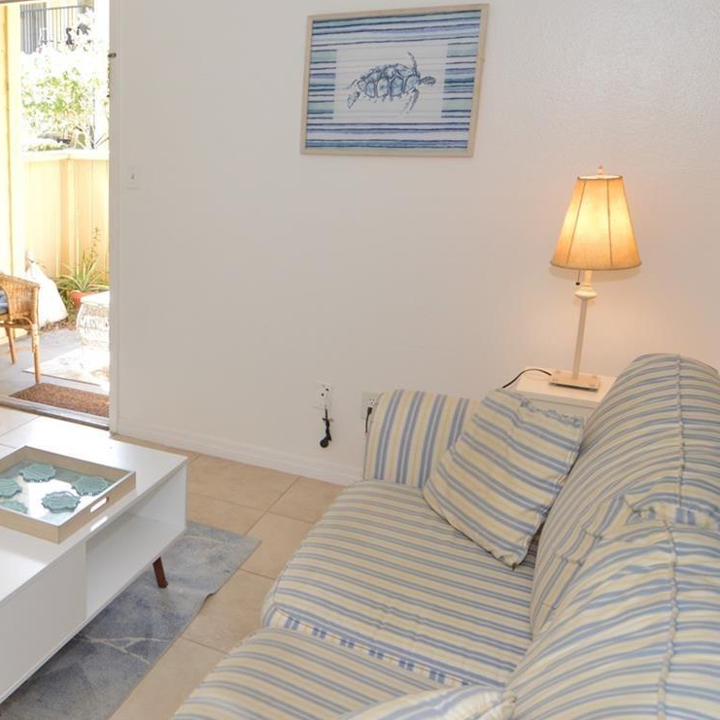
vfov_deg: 49.7
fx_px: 777
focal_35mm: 33
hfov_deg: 44.5
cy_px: 332
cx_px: 51
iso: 400
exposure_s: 1/100
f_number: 5
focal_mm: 12
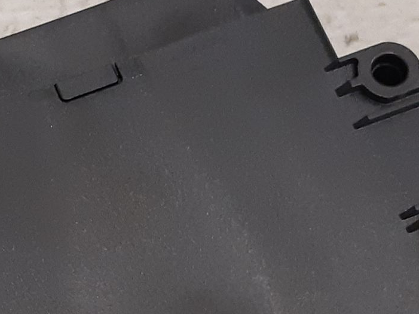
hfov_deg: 25.2
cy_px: 252
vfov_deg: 19.2
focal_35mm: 76
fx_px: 919
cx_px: 79
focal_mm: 3.93
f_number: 1.7
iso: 250
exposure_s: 1/60
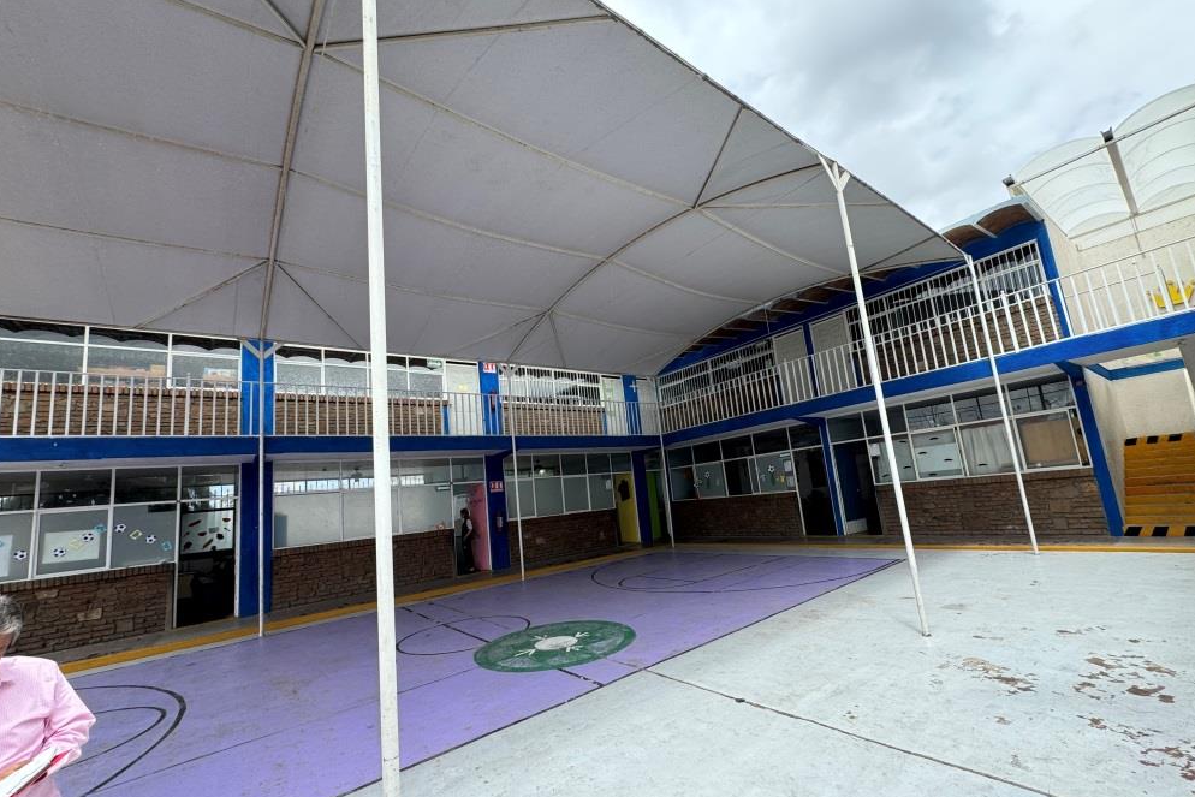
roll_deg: +6.9
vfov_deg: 77.3
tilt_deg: +9.0
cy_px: 421
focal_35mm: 15
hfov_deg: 100.4
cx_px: 607
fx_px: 498
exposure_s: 1/561
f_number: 2.2
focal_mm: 2.22
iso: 40
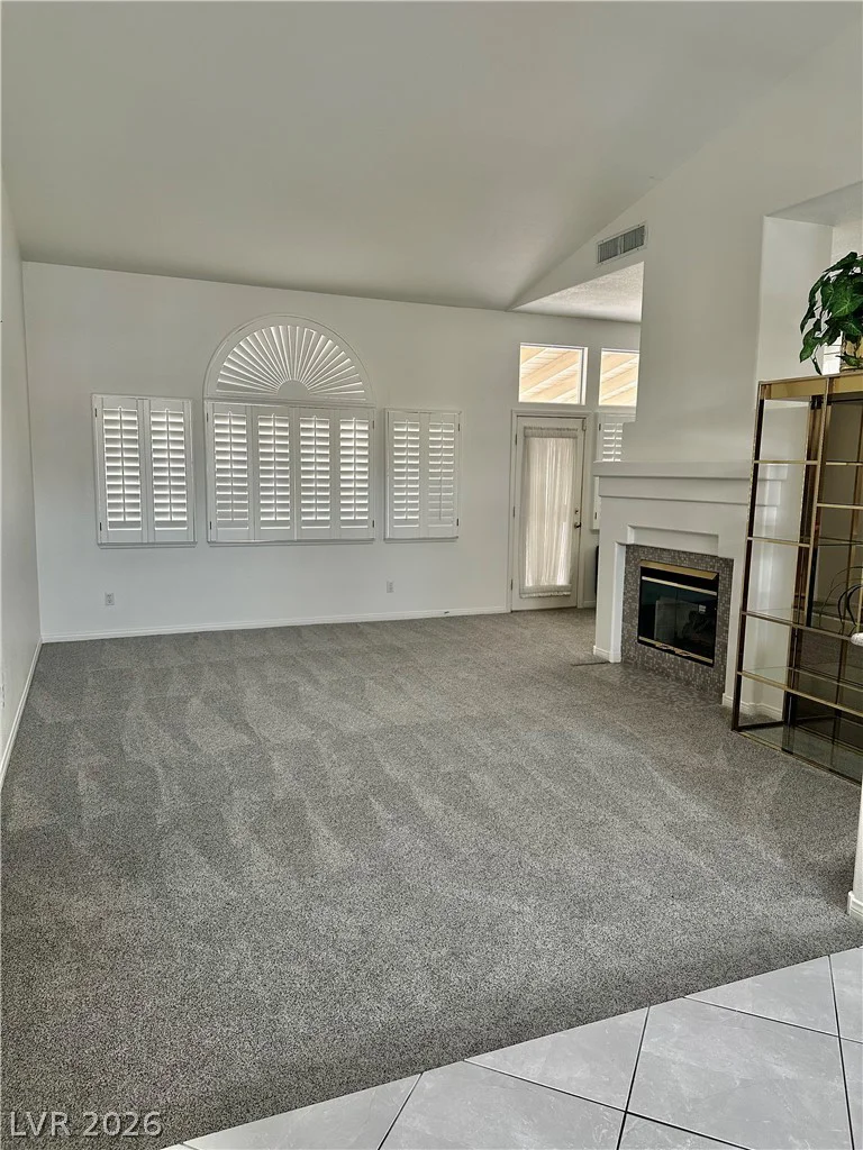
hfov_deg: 56.8
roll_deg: -0.8
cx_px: 432
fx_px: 798
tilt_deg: -6.3
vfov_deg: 71.6
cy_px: 575
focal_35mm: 24
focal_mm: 6.86
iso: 200
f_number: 1.78
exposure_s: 1/120
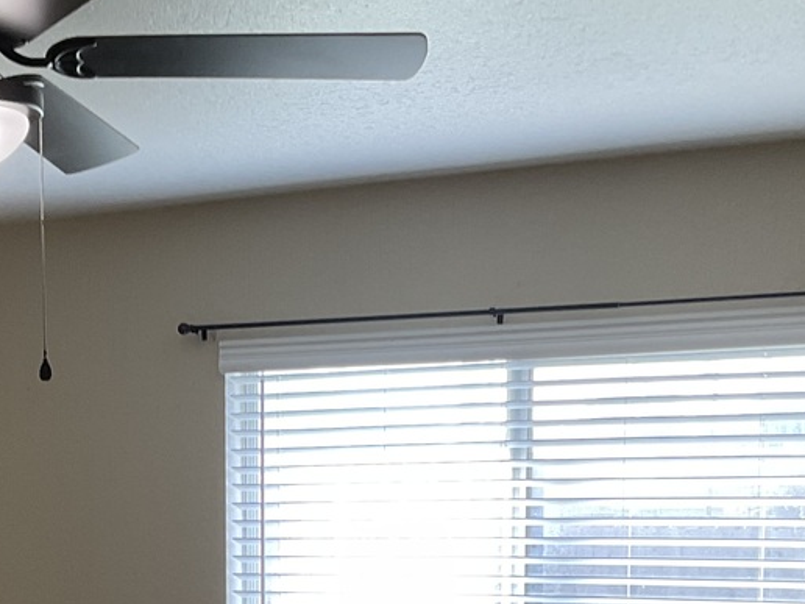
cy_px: 729
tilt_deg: -6.0
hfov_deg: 23.9
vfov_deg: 17.4
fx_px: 1884
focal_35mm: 81
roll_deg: -0.6
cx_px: 214
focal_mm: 3
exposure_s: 1/60
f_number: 1.8
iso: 40
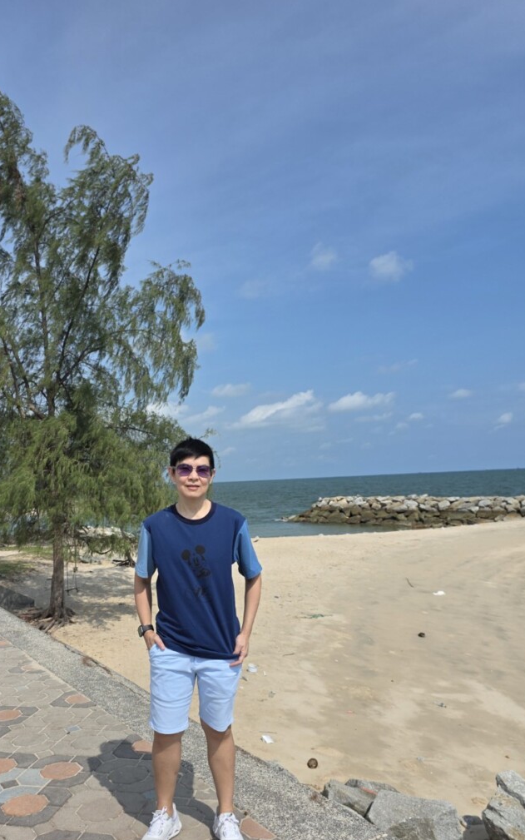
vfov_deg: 64.1
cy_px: 497
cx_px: 180
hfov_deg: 42.6
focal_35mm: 29
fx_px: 664
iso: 64
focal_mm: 6.3
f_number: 1.7
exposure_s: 1/7944
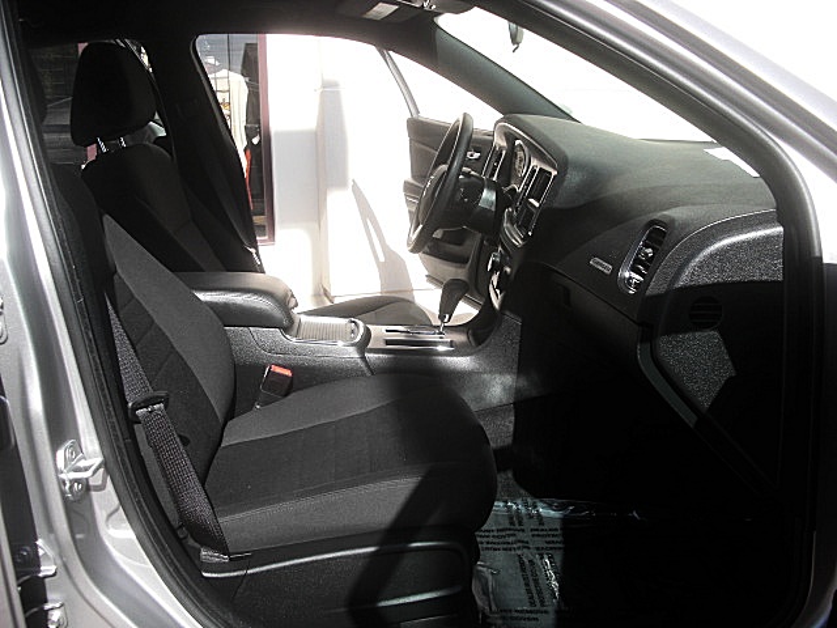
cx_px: 418
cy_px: 314
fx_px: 870
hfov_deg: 51.4
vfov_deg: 39.7
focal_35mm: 36
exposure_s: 1/320
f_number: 2.8
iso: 50
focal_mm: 6.3
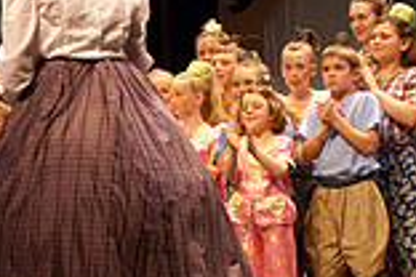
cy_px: 101
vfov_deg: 8.8
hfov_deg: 13.0
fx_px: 1803
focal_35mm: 156
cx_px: -8
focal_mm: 28
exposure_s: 1/100
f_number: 2.8
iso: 1000
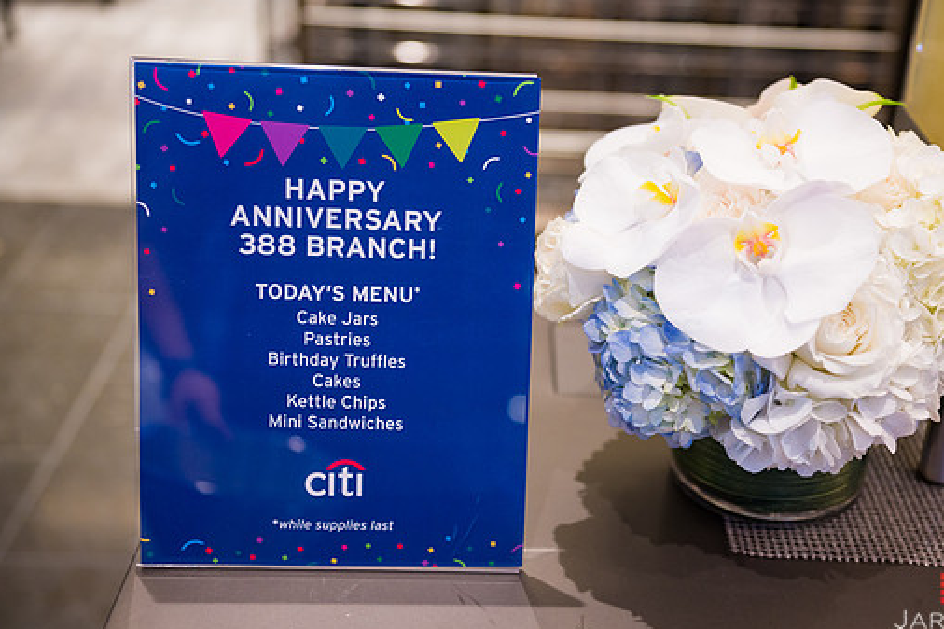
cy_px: 310
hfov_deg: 36.2
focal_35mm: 55
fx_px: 1442
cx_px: 532
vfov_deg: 24.6
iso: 1600
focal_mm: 48
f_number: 3.2
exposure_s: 1/200
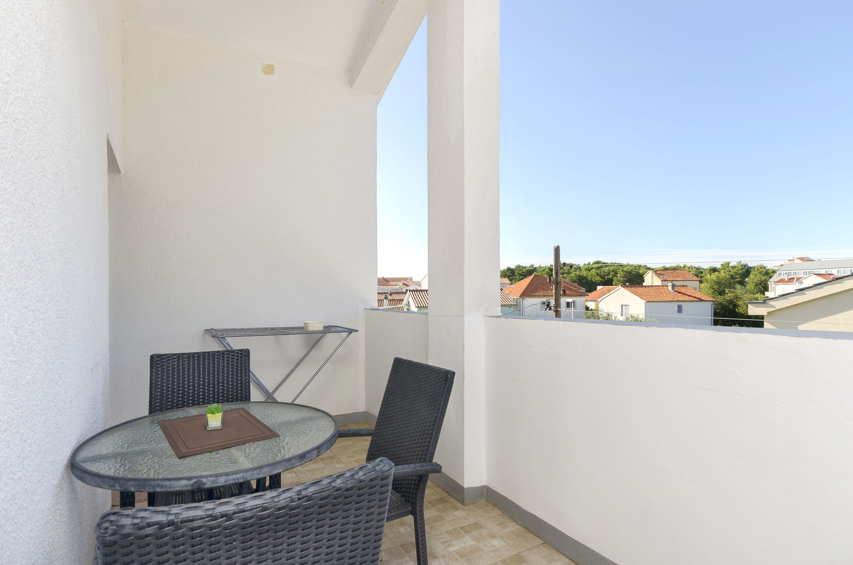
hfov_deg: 85.5
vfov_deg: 63.0
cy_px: 282
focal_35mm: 20
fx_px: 461
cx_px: 426
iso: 100
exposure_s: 1/200
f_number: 7.1
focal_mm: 13
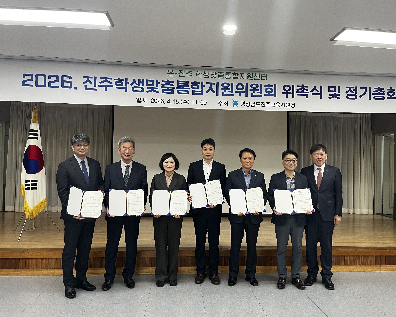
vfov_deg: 51.5
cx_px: 212
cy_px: 159
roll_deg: -1.0
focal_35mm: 28
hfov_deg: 62.1
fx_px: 328
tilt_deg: +1.3
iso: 125
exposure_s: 1/60
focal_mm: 5.1
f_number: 1.6
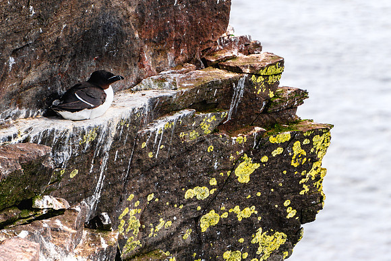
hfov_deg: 4.5
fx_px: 5012
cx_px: 239
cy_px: 100
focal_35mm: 461
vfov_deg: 3.0
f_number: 8
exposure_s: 1/100
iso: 100
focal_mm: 210
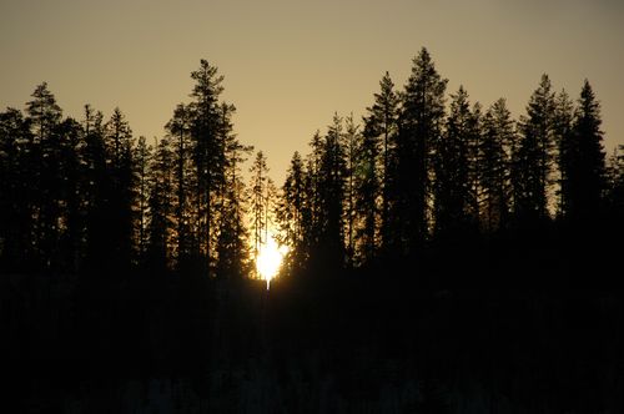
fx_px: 5193
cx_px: 312
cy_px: 207
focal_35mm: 300
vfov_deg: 4.6
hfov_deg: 6.9
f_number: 8
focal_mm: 200
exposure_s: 1/3000
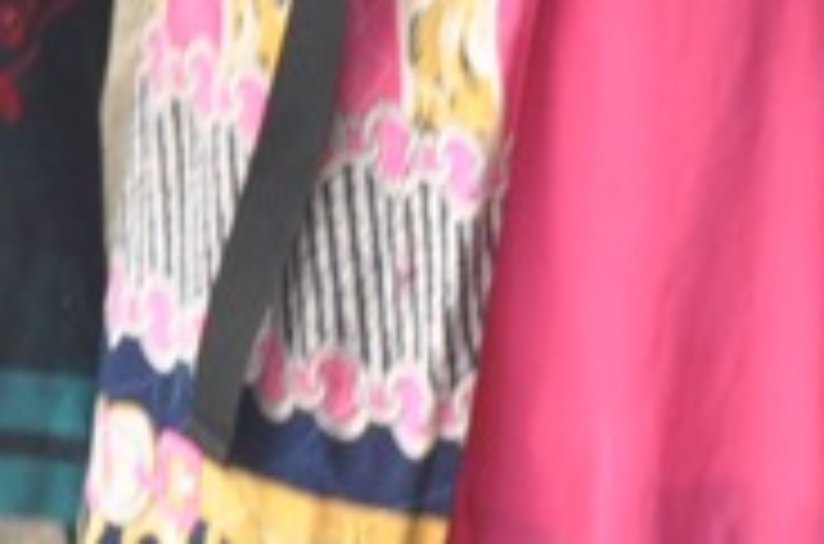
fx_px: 8528
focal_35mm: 374
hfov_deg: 5.4
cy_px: -1113
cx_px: 1725
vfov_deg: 3.6
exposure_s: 1/25
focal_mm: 35
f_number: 6.3
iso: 640
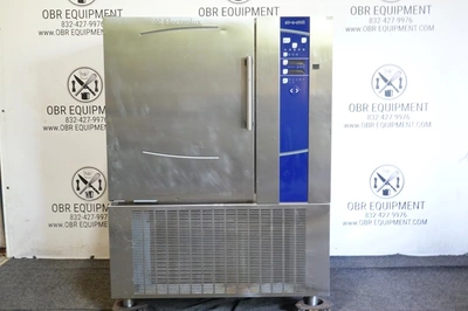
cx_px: 234
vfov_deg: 28.0
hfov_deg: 41.1
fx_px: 623
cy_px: 156
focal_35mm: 48
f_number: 10
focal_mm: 18.24
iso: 1250
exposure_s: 1/8
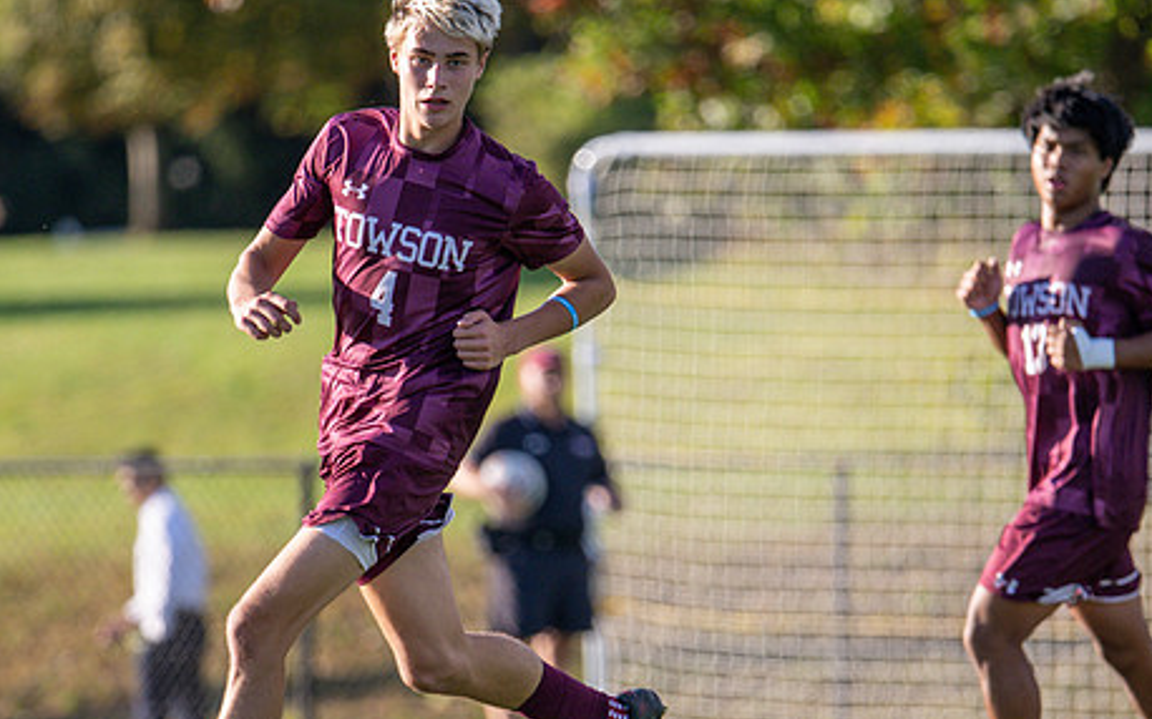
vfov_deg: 2.0
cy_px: 487
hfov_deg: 3.2
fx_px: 20873
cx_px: 600
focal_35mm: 665
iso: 720
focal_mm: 400
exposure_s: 1/2500
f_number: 4.5
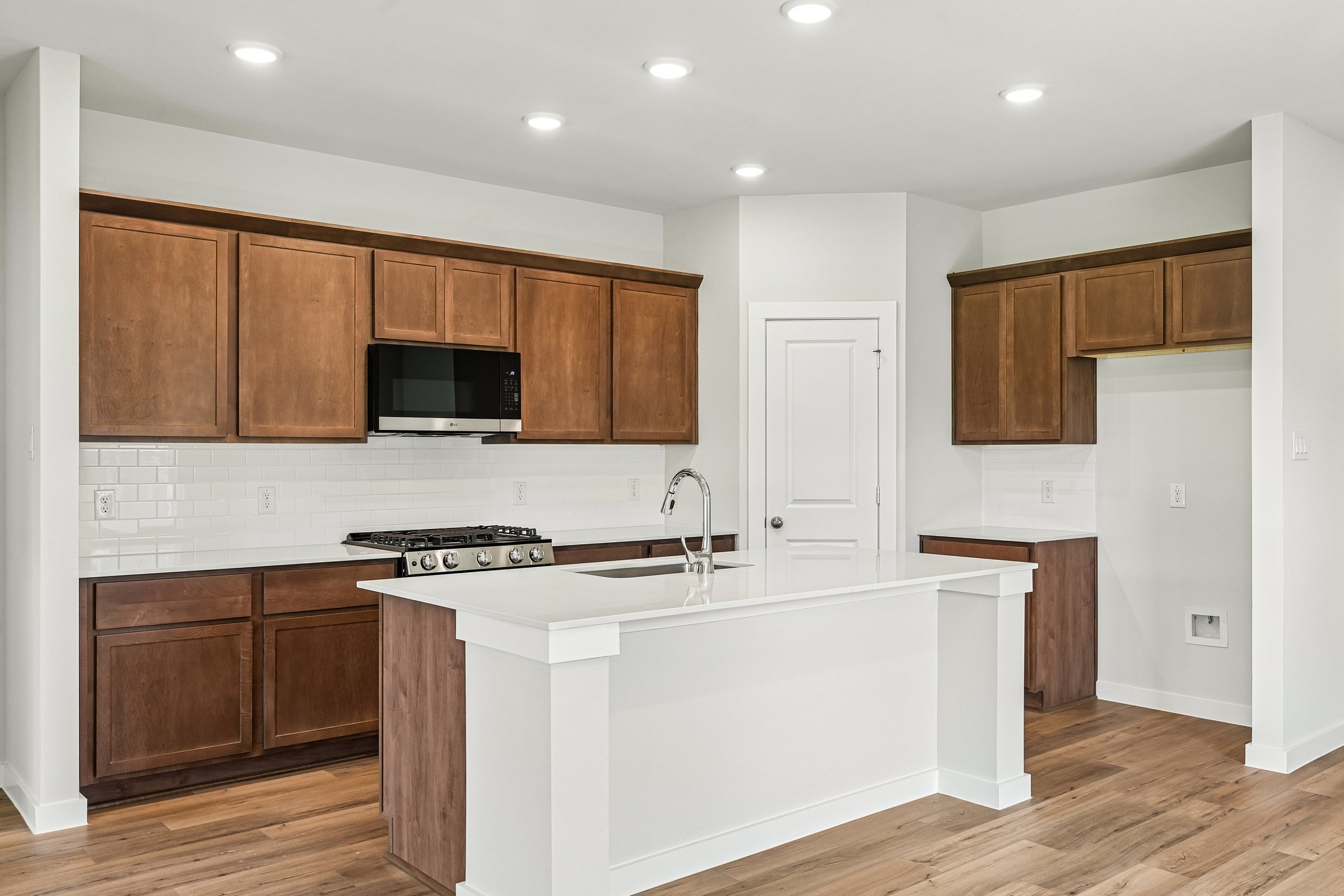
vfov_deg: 48.7
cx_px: 672
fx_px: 989
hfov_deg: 68.4
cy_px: 448
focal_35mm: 26
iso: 400
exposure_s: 1/25
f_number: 8
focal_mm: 26.5
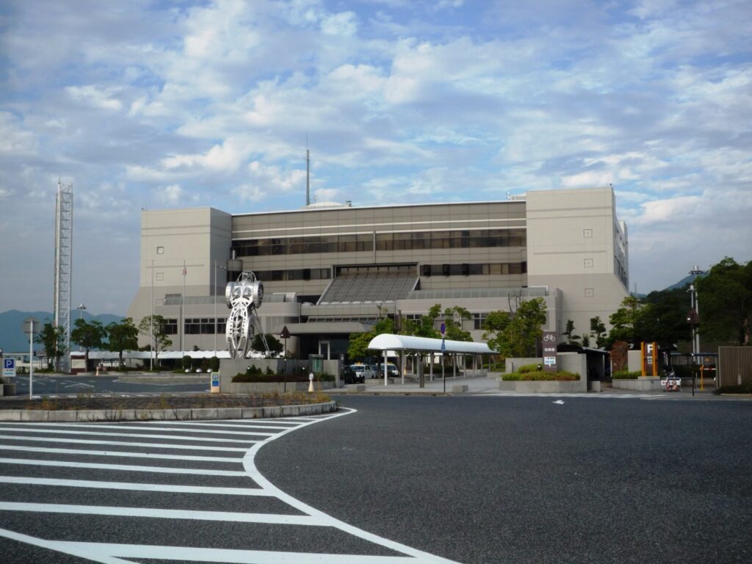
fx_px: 1086
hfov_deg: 38.2
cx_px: 376
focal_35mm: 50
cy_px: 282
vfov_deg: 29.1
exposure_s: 1/800
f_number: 4.3
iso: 100
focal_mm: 8.8
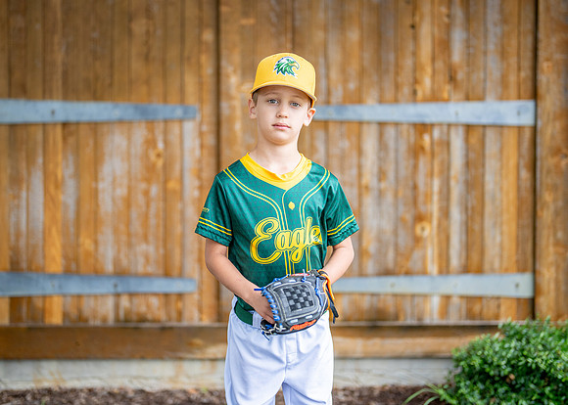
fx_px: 969
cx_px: 273
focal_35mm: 60
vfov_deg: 23.6
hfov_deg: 32.7
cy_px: 176
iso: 320
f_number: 1.2
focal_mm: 50
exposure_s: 1/1000
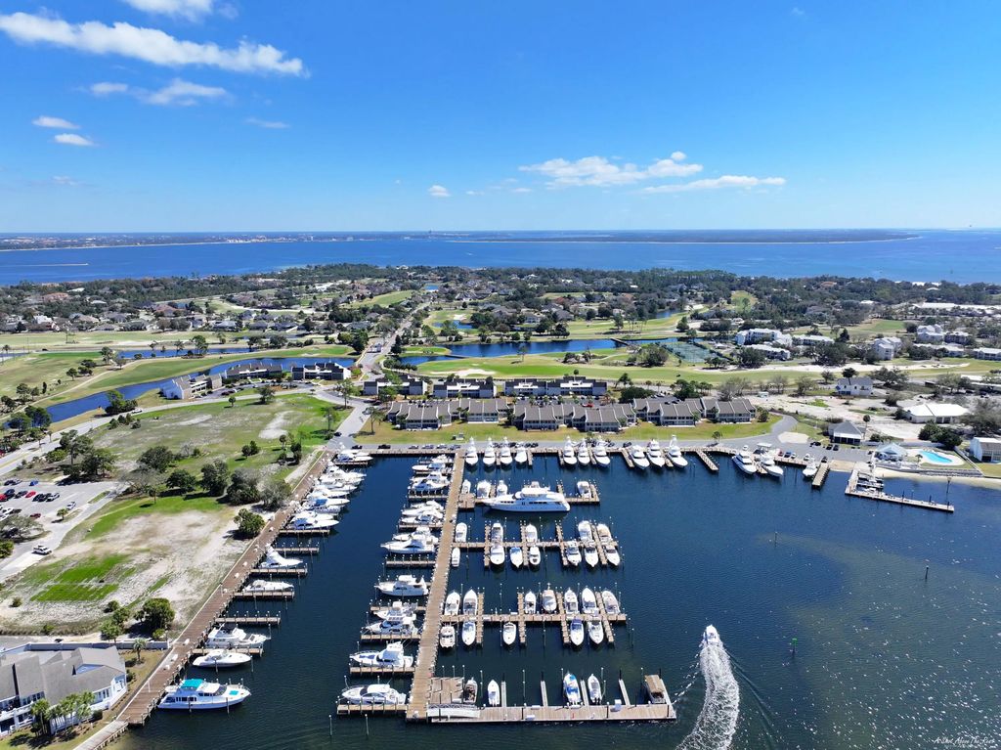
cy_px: 375
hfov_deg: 71.6
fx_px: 694
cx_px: 500
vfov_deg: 56.8
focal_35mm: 24
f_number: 2.8
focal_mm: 12.29
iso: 130
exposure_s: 1/2000
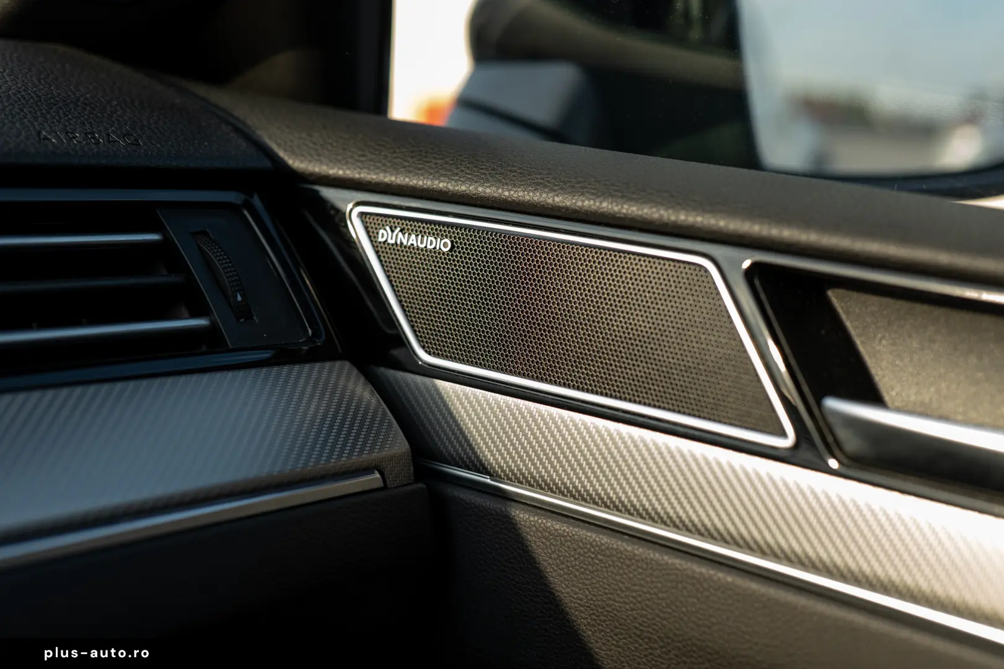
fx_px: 1394
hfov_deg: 39.6
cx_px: 502
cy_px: 334
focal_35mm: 50
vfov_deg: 27.0
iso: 640
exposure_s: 1/640
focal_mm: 50
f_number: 3.5
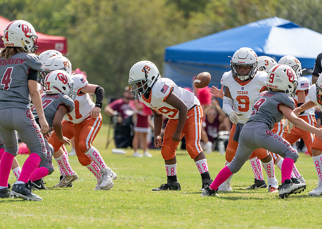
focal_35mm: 419
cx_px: 161
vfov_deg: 3.4
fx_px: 3832
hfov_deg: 4.8
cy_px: 114
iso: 500
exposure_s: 1/2000
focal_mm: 400
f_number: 5.6
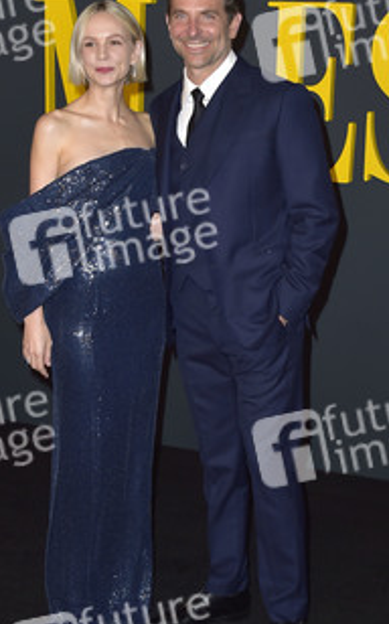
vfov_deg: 38.2
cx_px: 173
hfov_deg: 24.4
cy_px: 338
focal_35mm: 53
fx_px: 901
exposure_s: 1/250
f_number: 6.3
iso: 320
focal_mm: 40
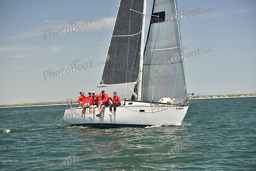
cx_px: 128
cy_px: 86
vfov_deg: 13.7
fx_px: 711
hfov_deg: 20.4
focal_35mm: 100
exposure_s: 1/800
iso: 250
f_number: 4.5
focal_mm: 100
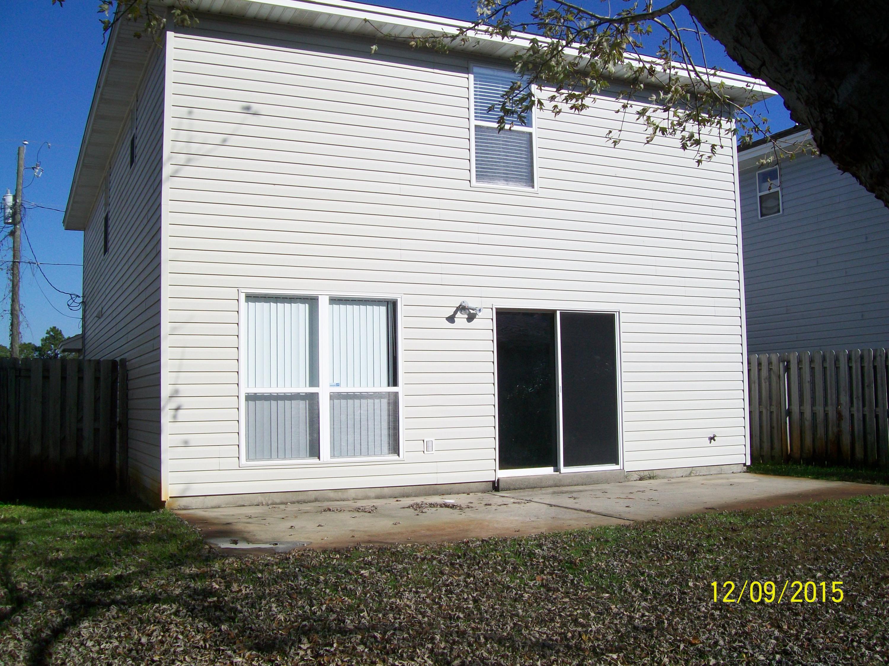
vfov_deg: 41.8
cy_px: 333
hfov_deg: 54.0
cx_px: 444
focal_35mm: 34
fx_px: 873
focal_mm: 6.1
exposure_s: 1/640
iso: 64
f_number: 4.9
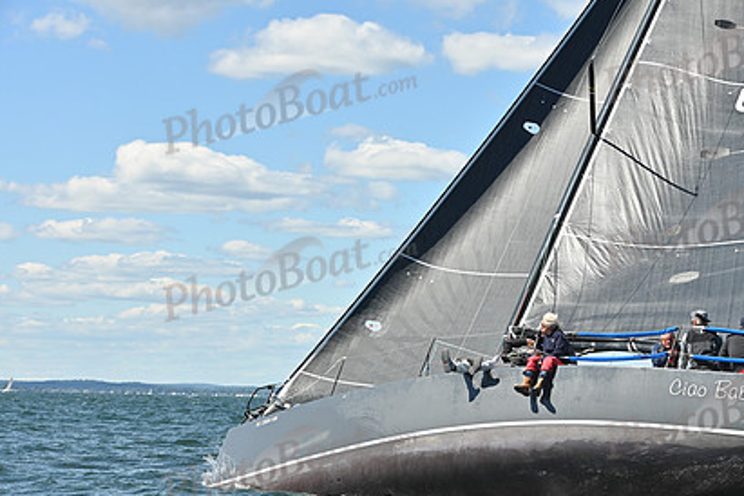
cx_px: 512
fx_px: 2273
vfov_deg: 12.4
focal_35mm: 110
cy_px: 343
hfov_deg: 18.5
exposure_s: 1/1250
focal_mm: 78
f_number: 8
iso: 320
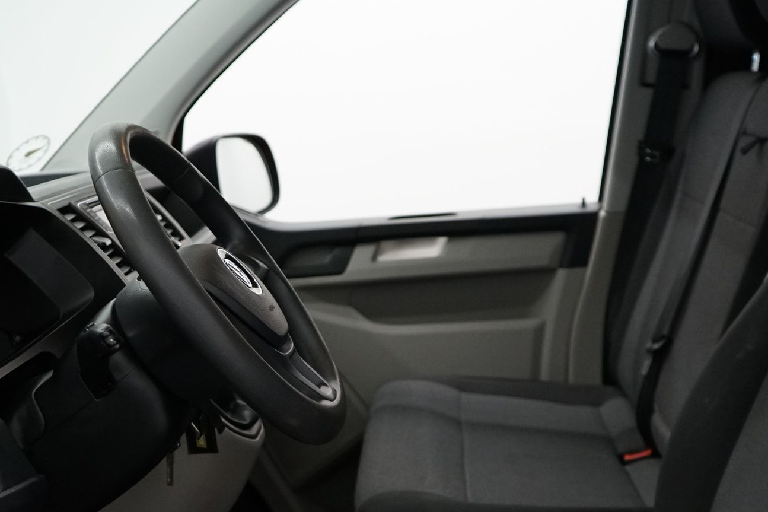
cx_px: 308
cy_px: 345
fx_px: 1194
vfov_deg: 24.1
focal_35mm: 56
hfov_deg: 35.5
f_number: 3.5
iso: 2000
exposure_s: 1/160
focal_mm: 29
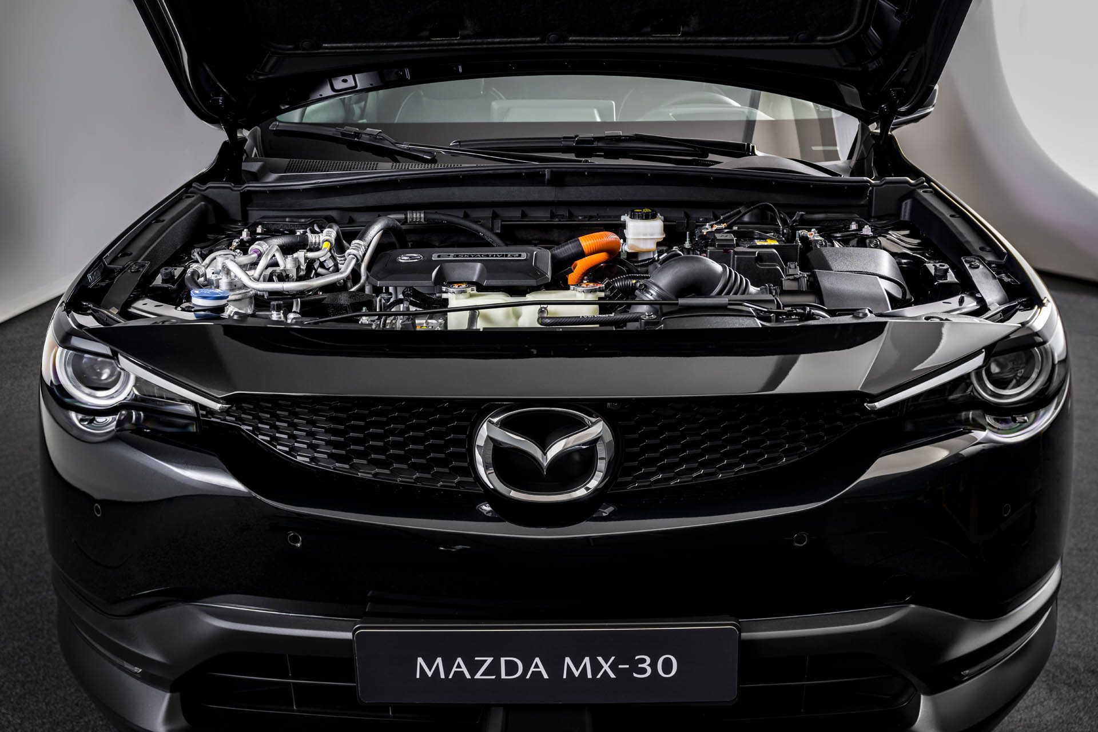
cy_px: 366
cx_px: 549
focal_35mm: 37
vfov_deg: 35.9
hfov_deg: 51.9
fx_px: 1128
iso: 100
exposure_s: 1/2
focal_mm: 37
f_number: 5.6
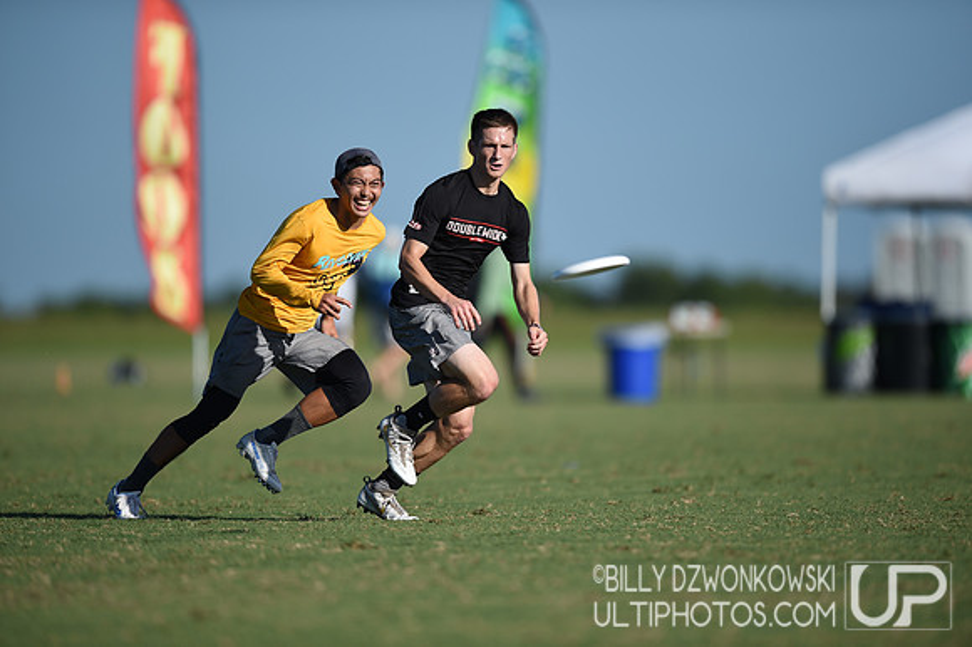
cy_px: 324
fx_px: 10793
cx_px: 486
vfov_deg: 3.4
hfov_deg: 5.2
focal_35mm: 400
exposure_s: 1/6400
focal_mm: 400
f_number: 2.8
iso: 200
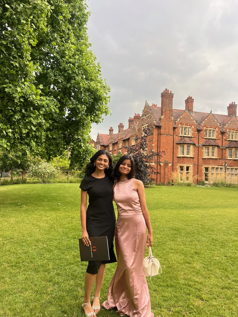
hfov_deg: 53.1
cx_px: 119
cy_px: 158
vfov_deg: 67.3
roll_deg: -3.4
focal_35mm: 26
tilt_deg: +2.4
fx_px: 238
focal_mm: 5.7
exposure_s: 1/339
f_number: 1.5
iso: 50
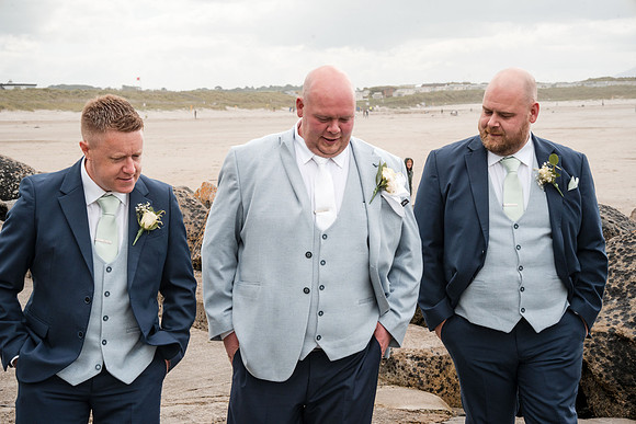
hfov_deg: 23.9
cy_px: 212
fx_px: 1502
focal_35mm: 85
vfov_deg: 16.1
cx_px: 318
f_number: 14
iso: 1250
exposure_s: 1/500
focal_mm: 85
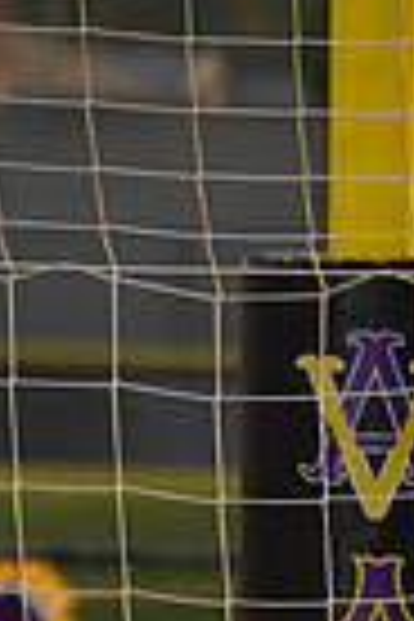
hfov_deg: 1.3
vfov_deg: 1.9
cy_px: 1228
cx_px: 794
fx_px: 18525
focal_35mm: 1074
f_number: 8
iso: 100
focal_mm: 256
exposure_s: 1/200
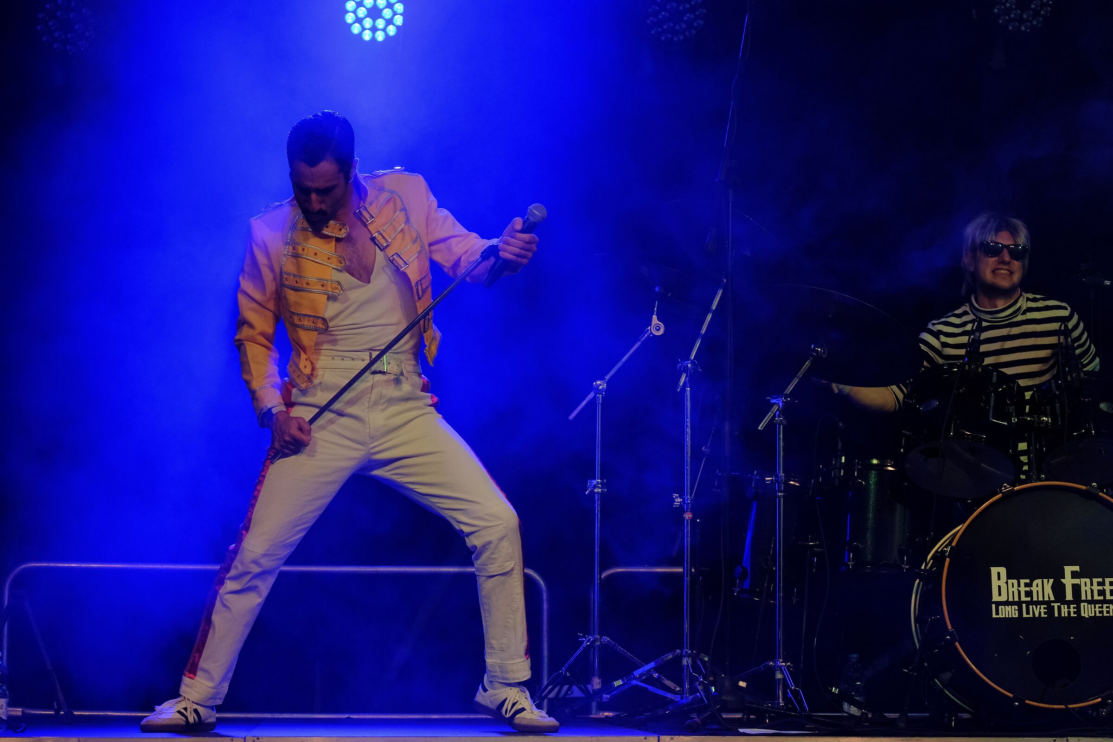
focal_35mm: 83
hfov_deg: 24.5
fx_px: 2566
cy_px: 371
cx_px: 556
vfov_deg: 16.5
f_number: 4
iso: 1600
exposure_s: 1/550
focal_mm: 55
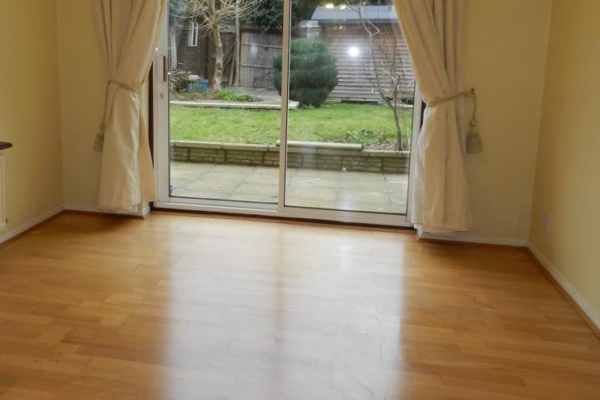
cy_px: 145
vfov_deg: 39.7
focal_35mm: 33
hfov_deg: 56.5
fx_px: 550
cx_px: 226
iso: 160
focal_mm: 4
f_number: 3.4
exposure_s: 1/60
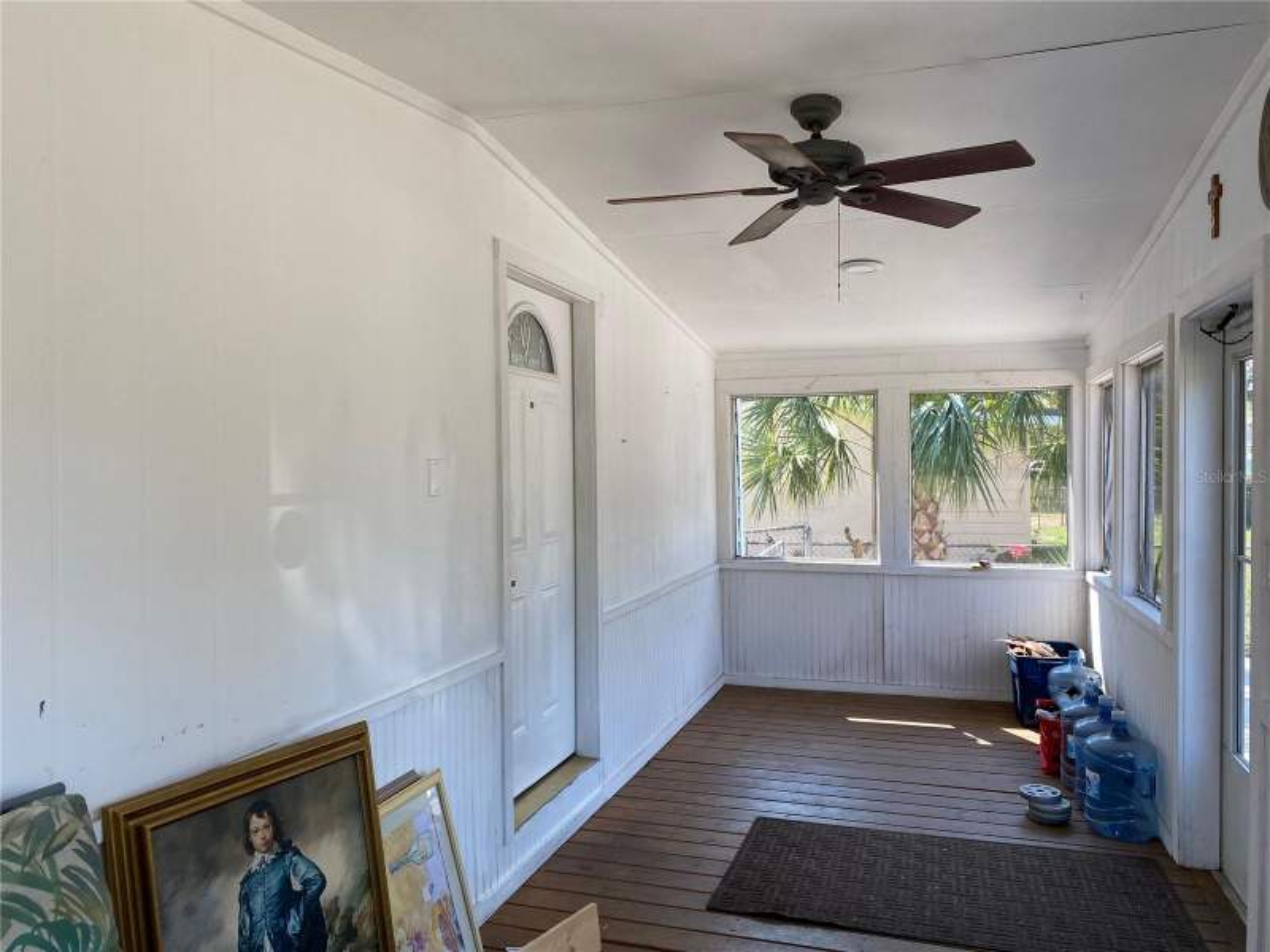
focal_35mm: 26
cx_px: 635
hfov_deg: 67.3
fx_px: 954
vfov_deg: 53.1
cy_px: 476
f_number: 1.8
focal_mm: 4.25
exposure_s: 1/300
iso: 32
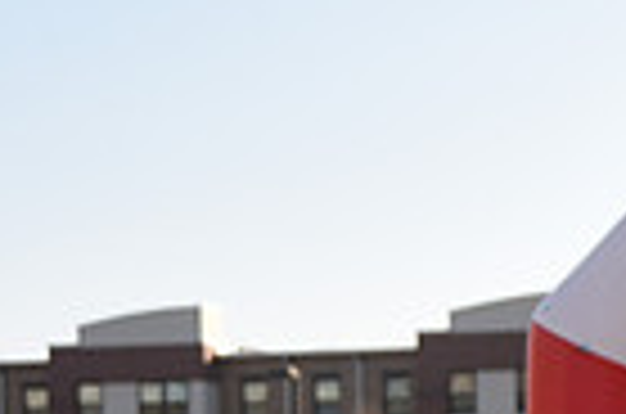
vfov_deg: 8.3
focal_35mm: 159
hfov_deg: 12.6
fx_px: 2759
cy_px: 736
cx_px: 757
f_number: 2.8
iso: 100
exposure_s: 1/1250
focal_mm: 38
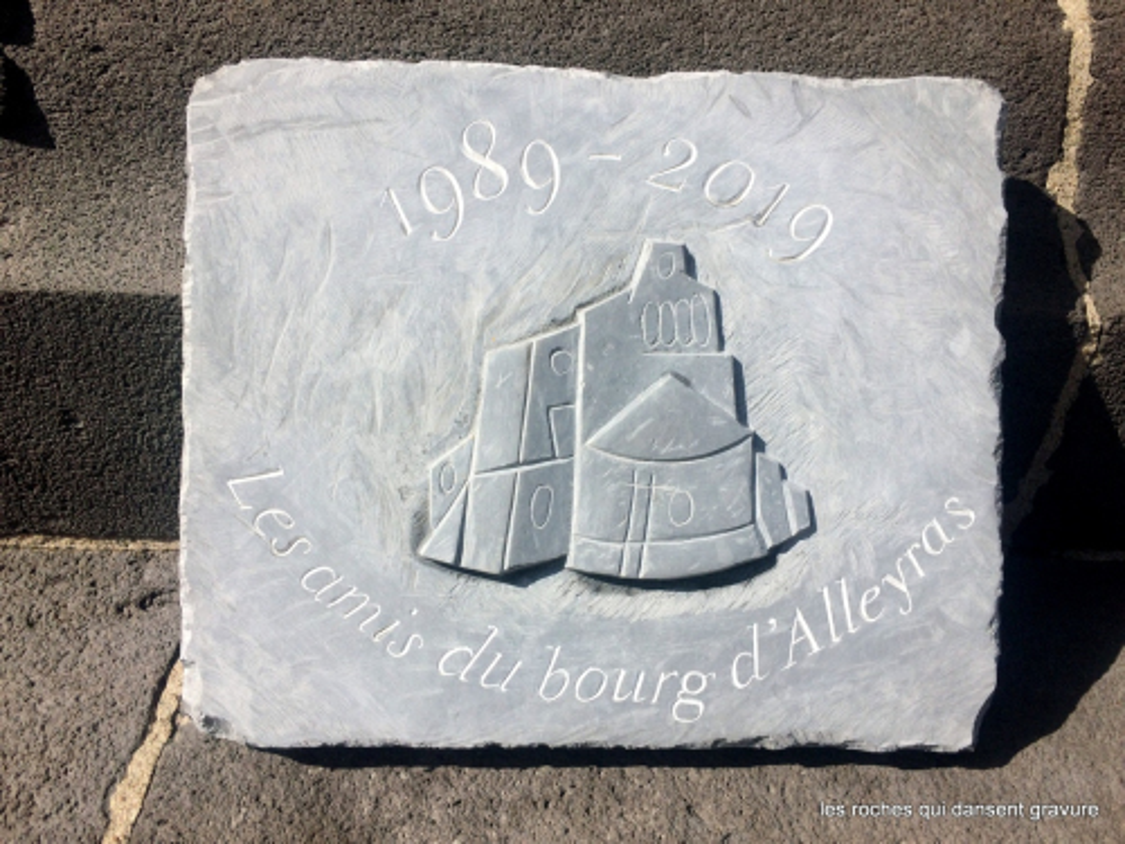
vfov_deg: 48.2
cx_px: 562
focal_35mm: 29
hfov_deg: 61.7
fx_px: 942
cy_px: 422
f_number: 2.2
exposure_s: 1/3425
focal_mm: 4.15
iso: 32
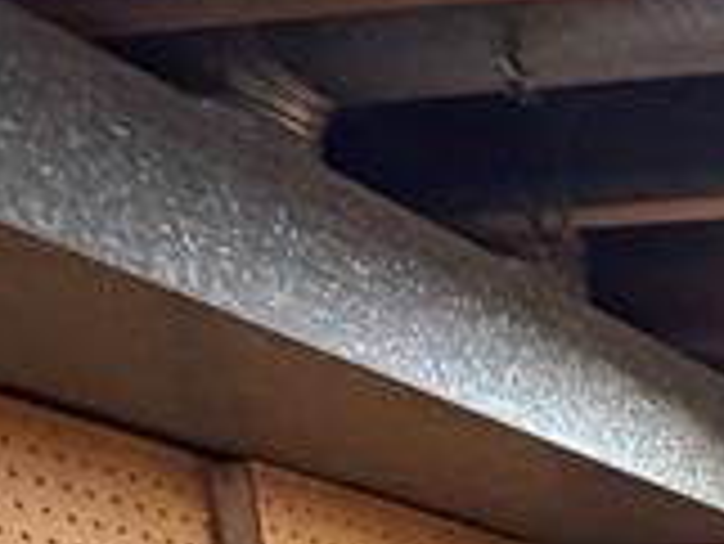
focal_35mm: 89
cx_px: 1641
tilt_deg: -13.8
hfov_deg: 15.2
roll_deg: +1.5
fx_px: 1863
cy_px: 1371
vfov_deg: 12.4
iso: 800
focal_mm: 2.22
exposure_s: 1/60
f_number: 2.2
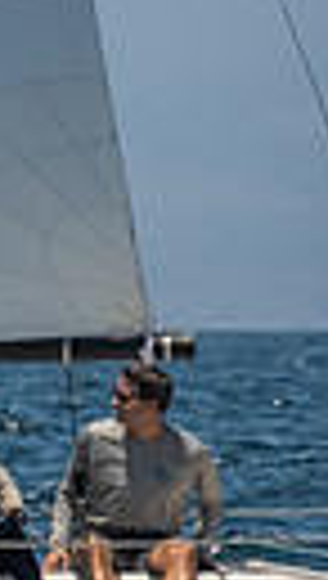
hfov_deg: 1.2
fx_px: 15161
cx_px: -1108
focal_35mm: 985
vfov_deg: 2.2
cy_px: 36
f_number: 9
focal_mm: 180
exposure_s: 1/1000
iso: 640
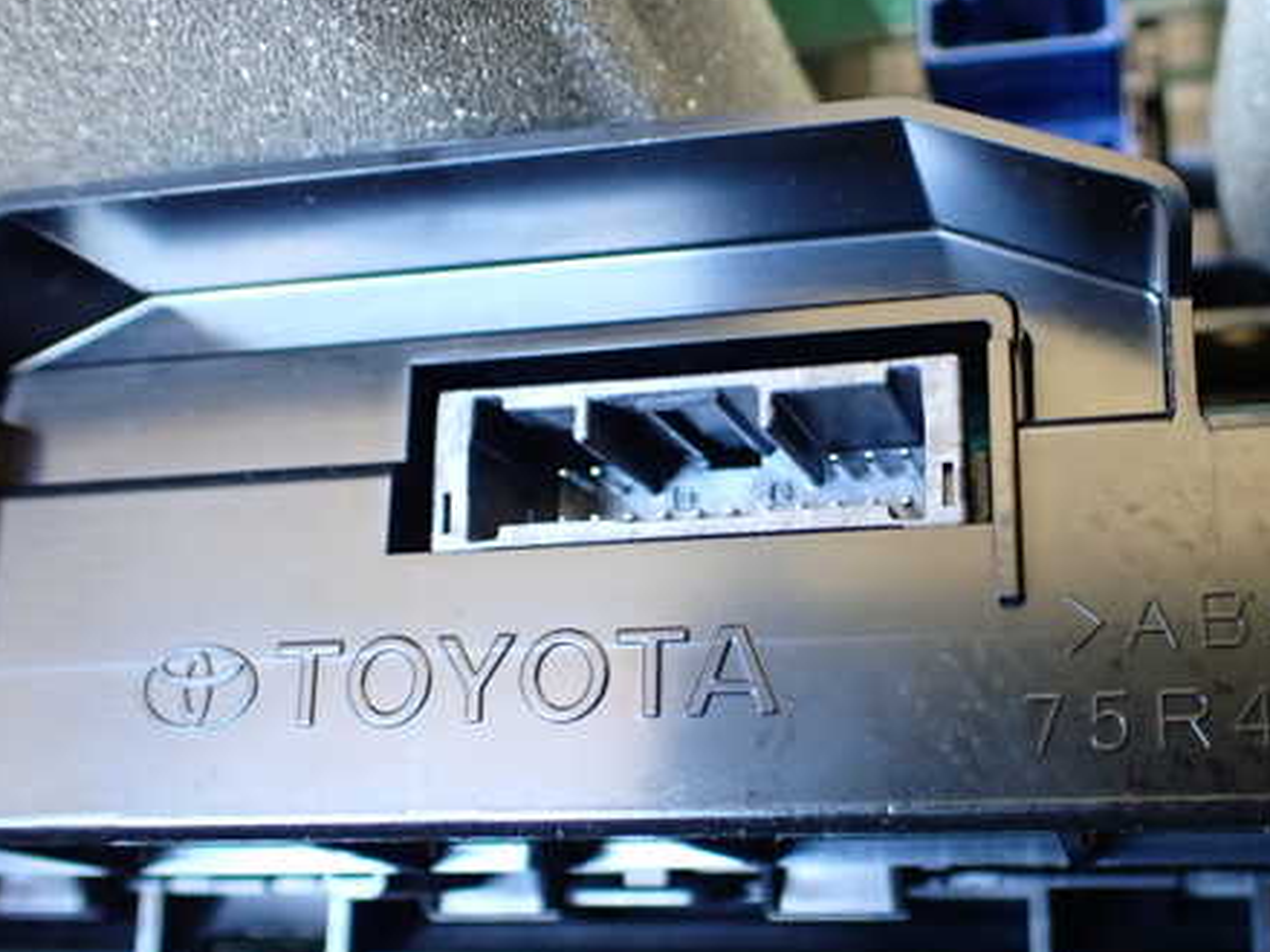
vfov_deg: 35.1
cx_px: 853
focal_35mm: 41
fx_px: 1504
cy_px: 512
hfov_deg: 45.1
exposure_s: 1/40
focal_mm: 5.4
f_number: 2.3
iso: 800
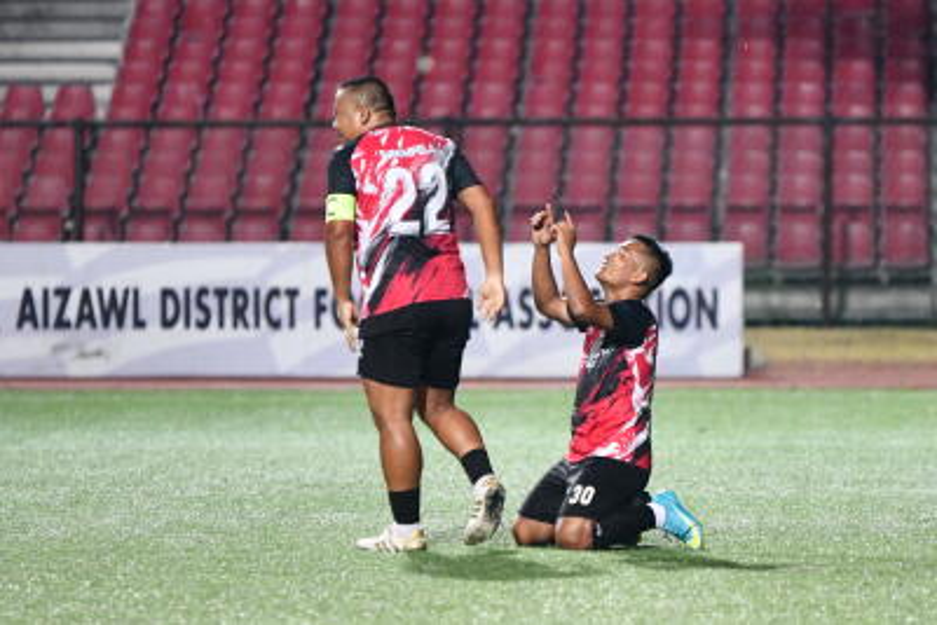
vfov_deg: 6.9
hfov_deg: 10.3
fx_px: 5207
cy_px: 312
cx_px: 468
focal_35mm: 200
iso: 2500
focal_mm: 200
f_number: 2.8
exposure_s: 1/1250
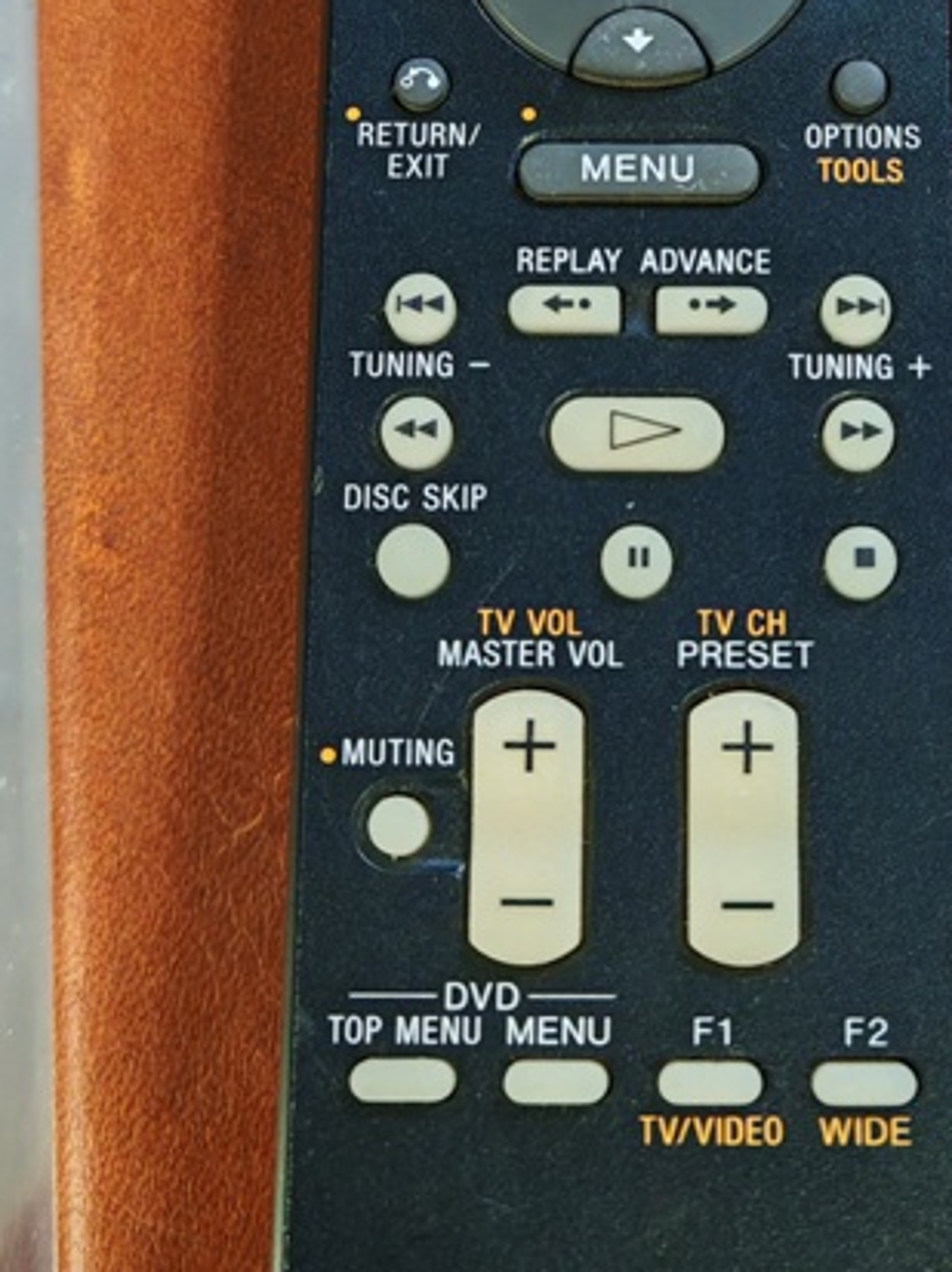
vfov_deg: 28.2
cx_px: 656
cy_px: 209
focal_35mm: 67
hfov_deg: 21.8
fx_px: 2461
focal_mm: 6.67
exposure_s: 1/33
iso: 1000
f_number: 1.9
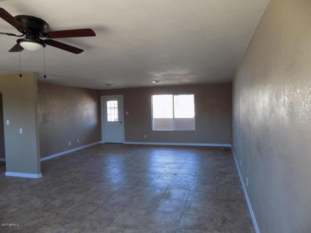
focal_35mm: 23
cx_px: 156
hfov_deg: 73.9
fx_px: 207
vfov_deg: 58.9
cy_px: 116
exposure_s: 1/30
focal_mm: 4
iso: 125
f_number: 3.1
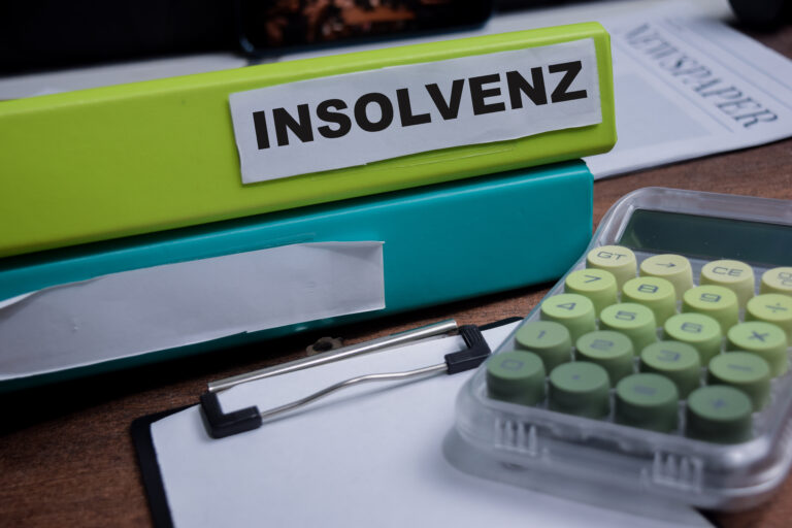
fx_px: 1155
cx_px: 396
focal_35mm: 52
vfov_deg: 25.8
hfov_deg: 37.9
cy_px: 264
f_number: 5.6
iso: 400
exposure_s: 1/60
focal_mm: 35
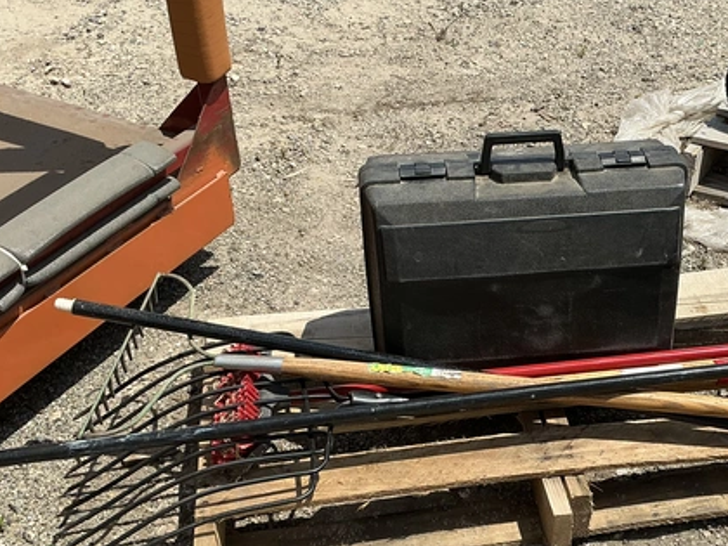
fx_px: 1052
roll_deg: -2.8
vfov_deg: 29.1
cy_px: 318
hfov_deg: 37.5
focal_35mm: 50
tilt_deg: -38.3
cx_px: 515
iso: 25
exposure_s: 1/2427
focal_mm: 3
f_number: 1.8
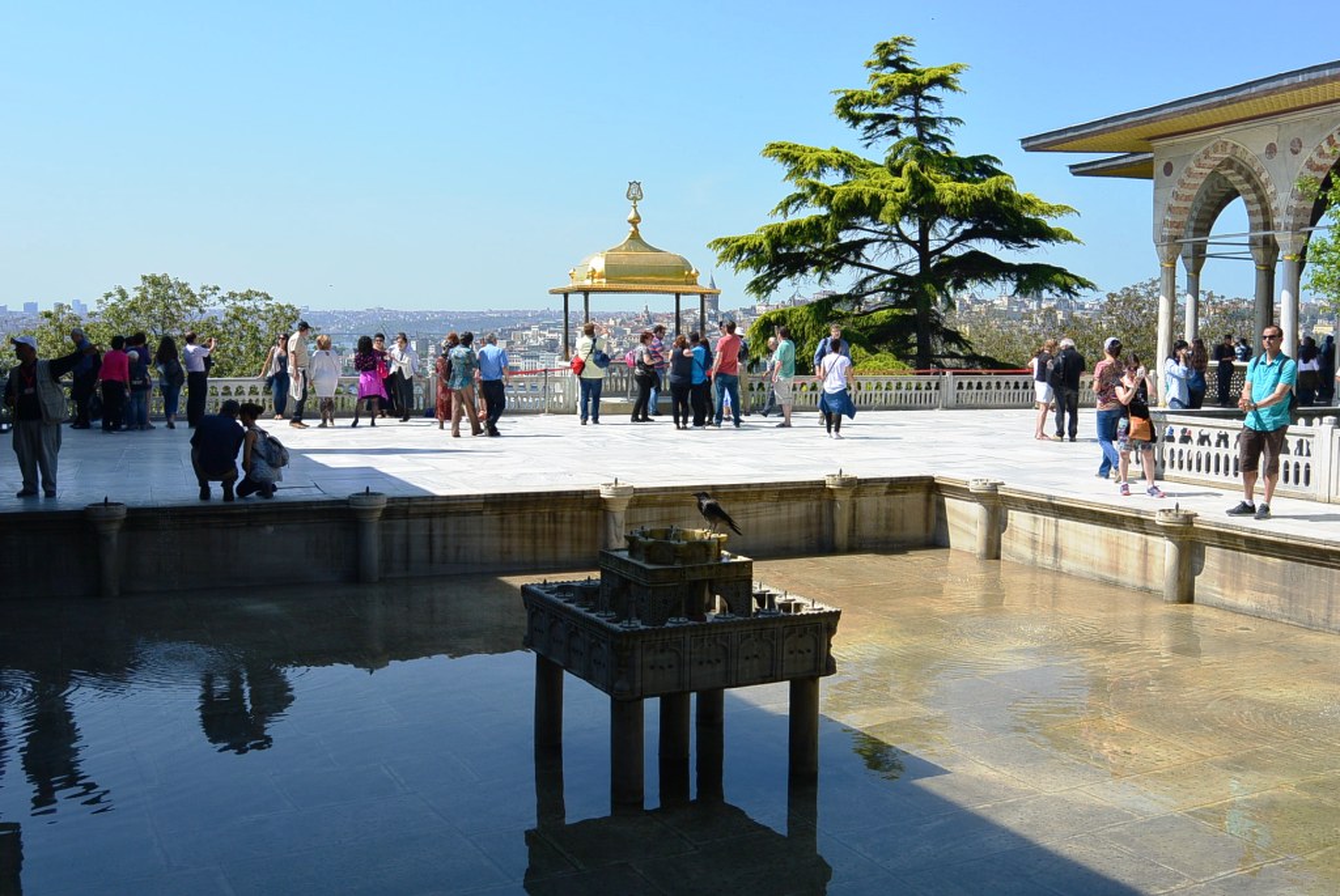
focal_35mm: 36
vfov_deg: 37.0
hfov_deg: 53.1
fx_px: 1341
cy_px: 448
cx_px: 670
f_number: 5
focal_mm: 13.5
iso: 100
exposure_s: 1/800
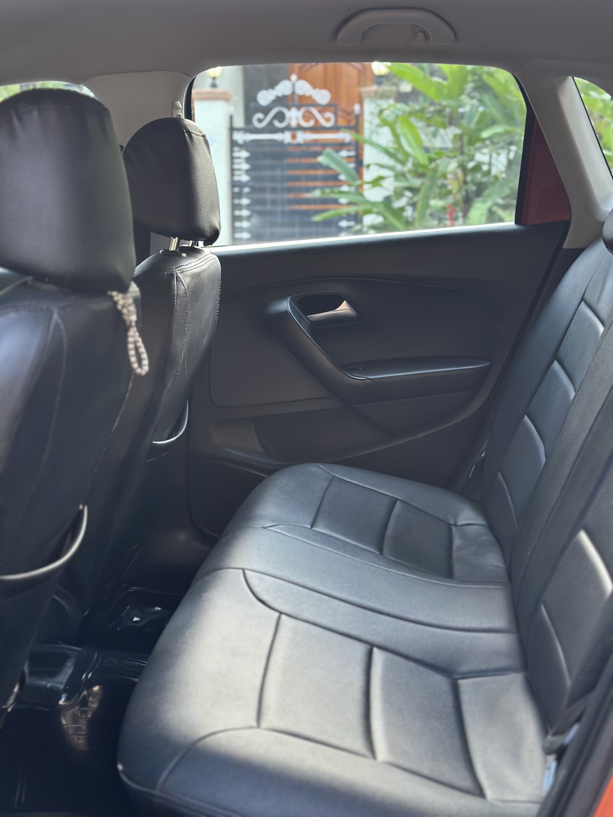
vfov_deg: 39.7
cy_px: 408
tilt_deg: -9.3
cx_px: 306
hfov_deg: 30.3
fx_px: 1133
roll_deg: -0.8
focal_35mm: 48
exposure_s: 1/60
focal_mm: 6.86
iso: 320
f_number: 1.78
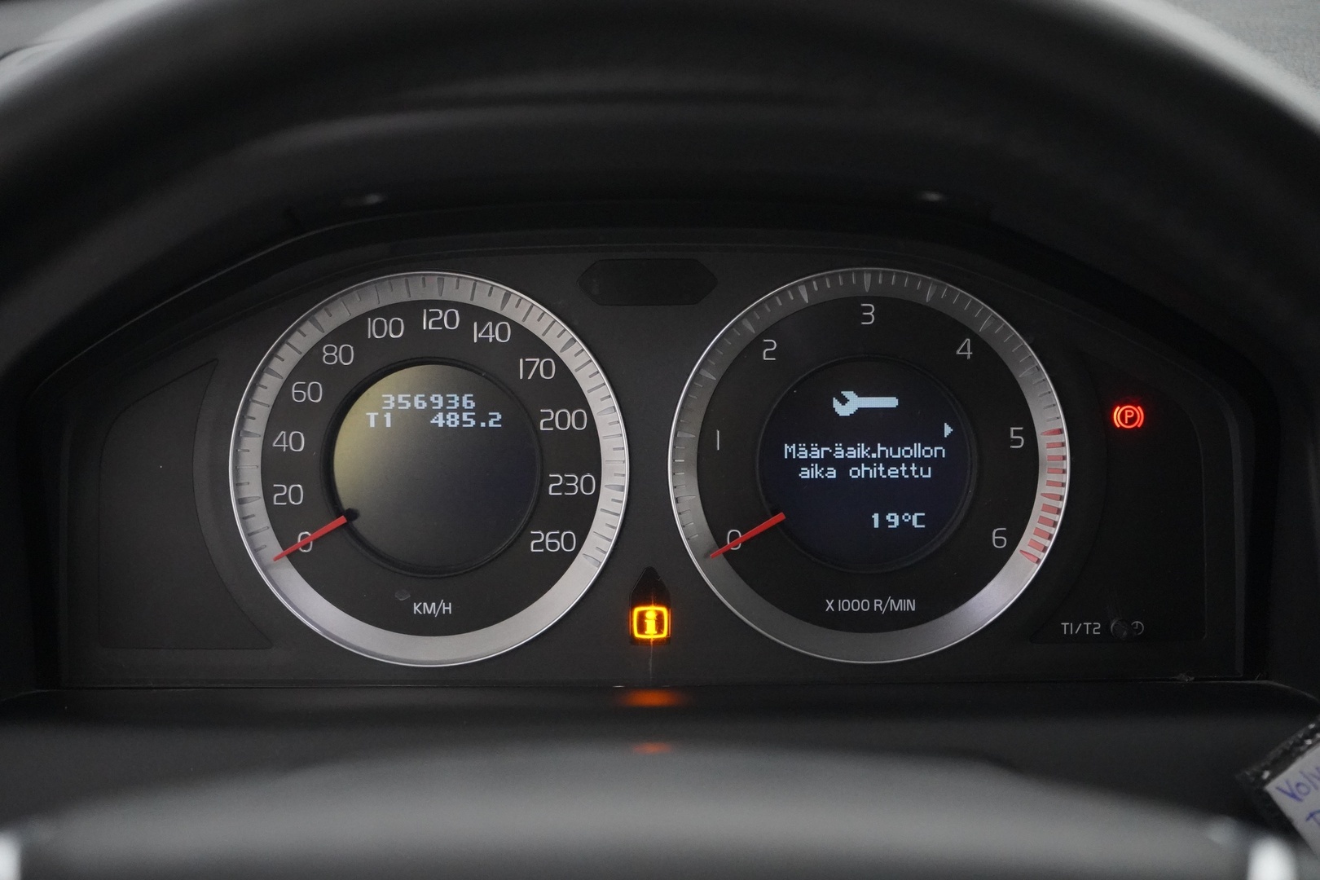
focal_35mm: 70
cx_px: 660
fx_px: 2566
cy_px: 440
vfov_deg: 19.5
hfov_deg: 28.8
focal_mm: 70
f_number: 5.6
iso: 12800
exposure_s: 1/60
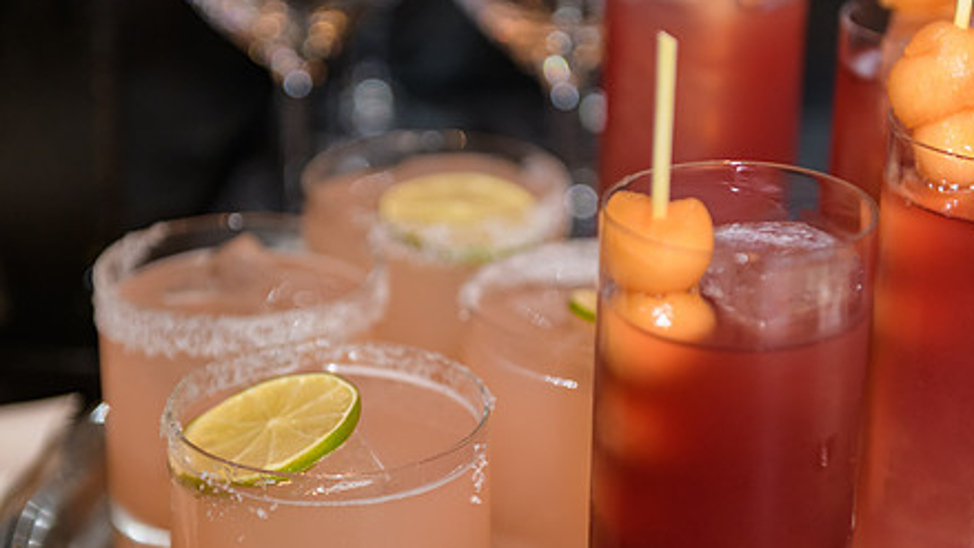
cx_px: 459
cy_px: 383
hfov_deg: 22.0
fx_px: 2505
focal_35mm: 97
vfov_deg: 12.5
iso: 1250
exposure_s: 1/125
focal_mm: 70
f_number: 3.2
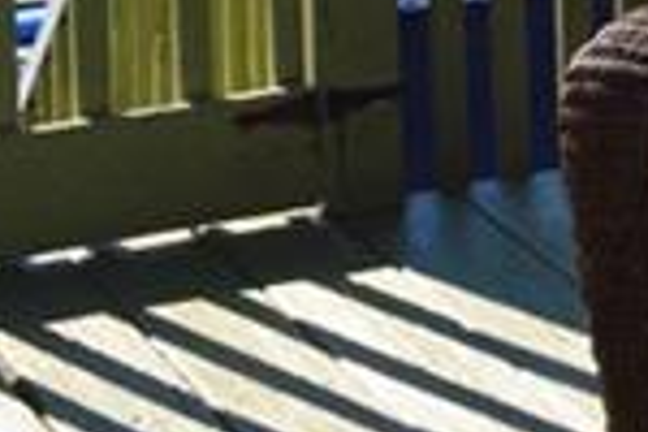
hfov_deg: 8.7
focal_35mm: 205
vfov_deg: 6.5
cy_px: -471
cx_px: 1780
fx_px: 3690
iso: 360
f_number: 11
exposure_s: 1/500
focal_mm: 20
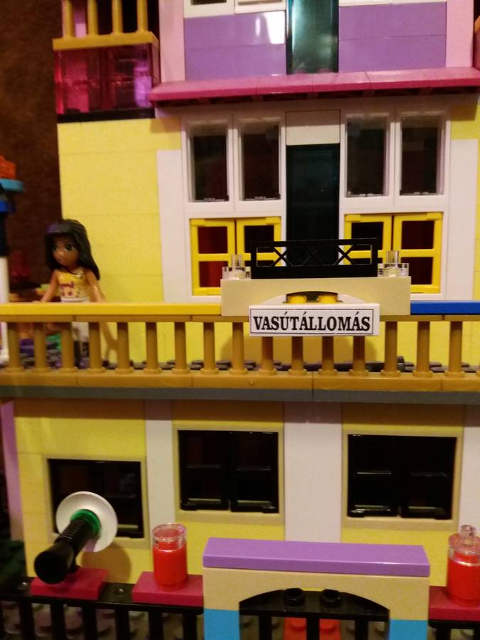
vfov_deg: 63.4
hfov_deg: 49.7
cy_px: 320
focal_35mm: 28
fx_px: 518
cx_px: 240
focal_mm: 3.7
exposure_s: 1/17
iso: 400
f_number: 1.9
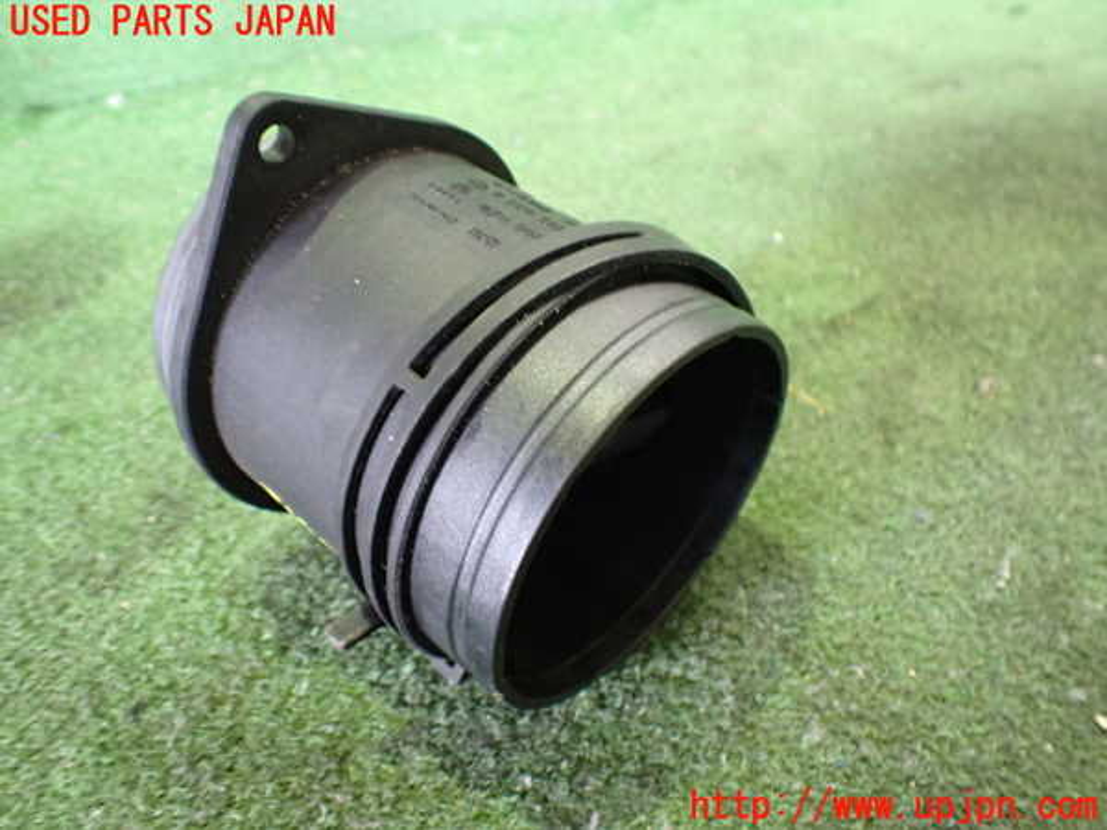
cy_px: 415
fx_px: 959
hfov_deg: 60.0
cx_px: 554
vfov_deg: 46.8
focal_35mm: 30
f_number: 2.3
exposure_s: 1/30
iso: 1000
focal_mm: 5.4
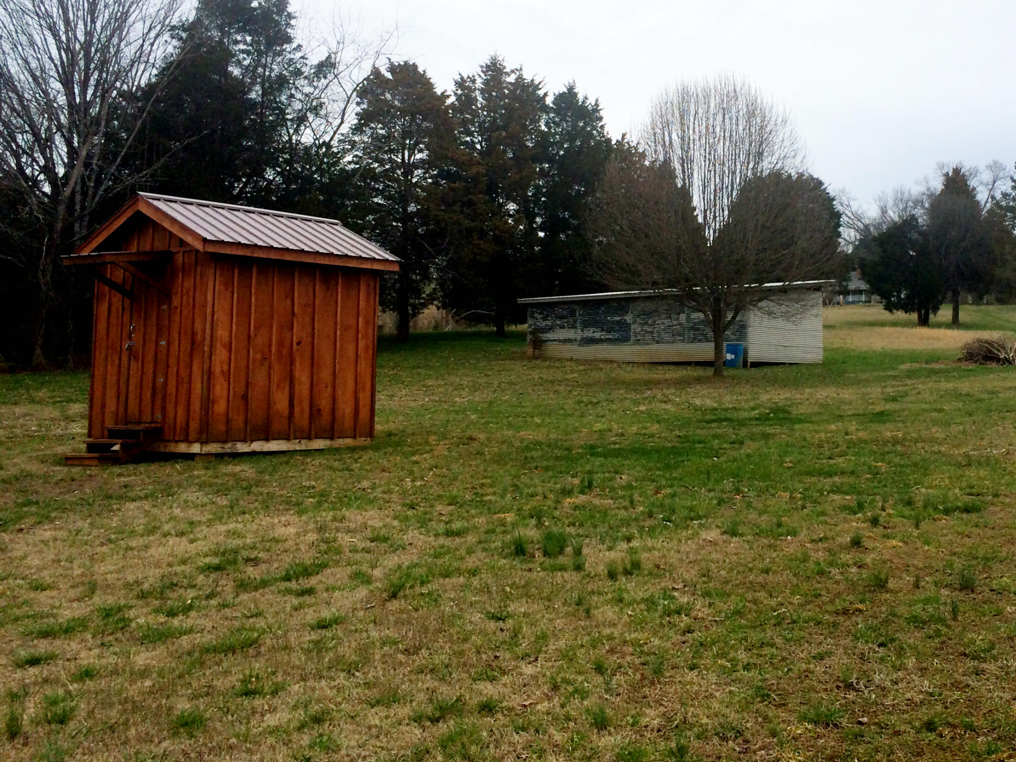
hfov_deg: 42.7
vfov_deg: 33.4
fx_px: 1262
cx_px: 742
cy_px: 270
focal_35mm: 43
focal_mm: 4.15
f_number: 2.2
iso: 32
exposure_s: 1/684
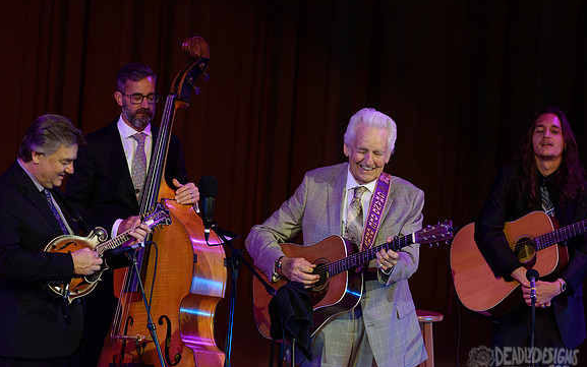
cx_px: 293
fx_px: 5249
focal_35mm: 328
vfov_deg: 4.0
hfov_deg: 6.4
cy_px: 186
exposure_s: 1/500
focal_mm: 320
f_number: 5.6
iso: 2500
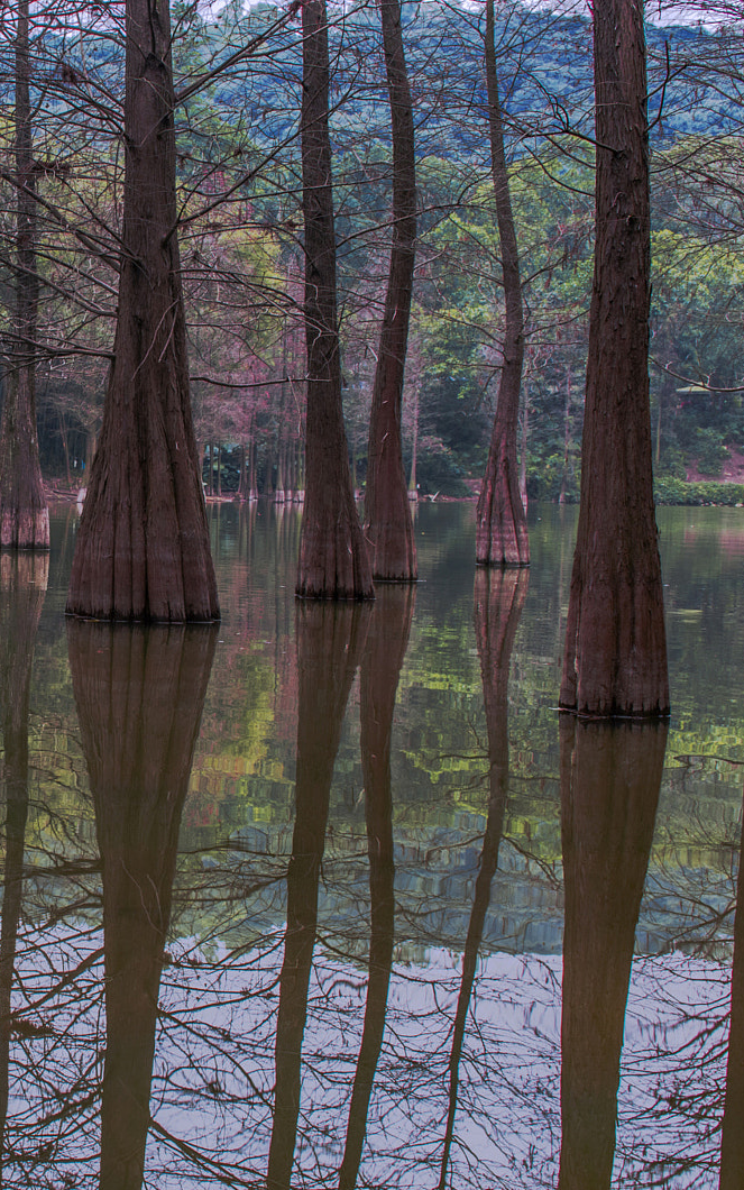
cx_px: 6
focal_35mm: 60
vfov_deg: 34.0
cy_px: 597
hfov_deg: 20.9
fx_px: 1945
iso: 320
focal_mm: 26
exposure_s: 1/25
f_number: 8
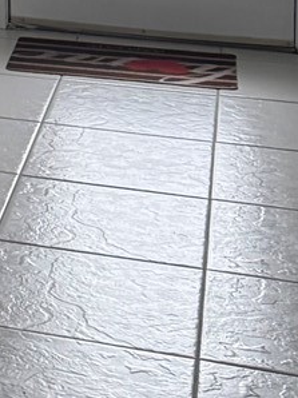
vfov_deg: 13.9
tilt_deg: -3.6
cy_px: -282
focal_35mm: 129
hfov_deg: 9.9
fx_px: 1483
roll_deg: +0.7
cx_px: -449
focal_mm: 6.76
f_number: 1.78
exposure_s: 1/243
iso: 200
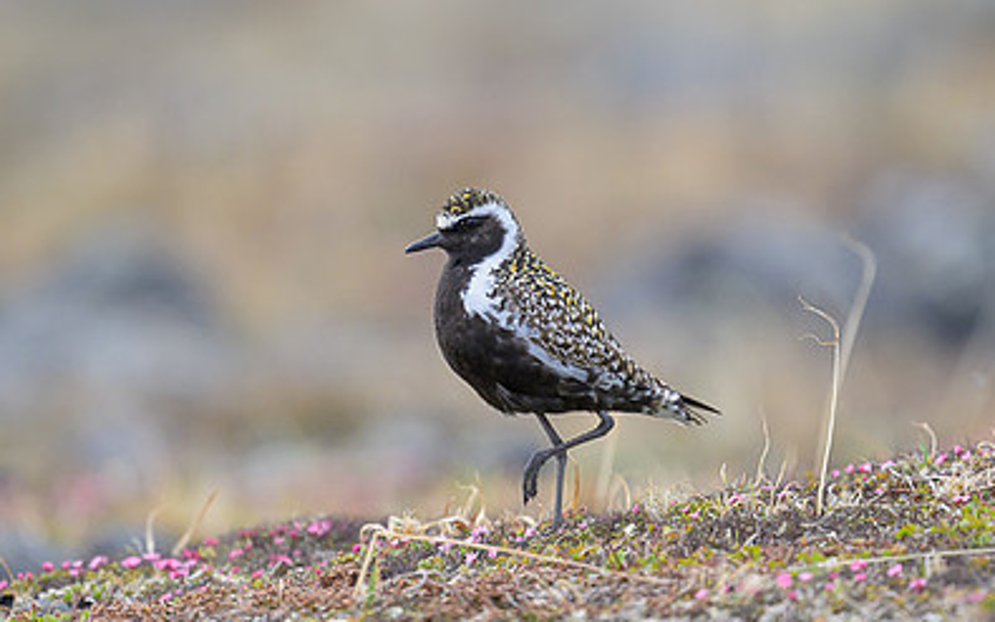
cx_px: 458
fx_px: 30294
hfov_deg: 1.9
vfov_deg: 1.2
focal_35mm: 1117
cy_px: 273
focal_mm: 560
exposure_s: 1/2500
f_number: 4
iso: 640
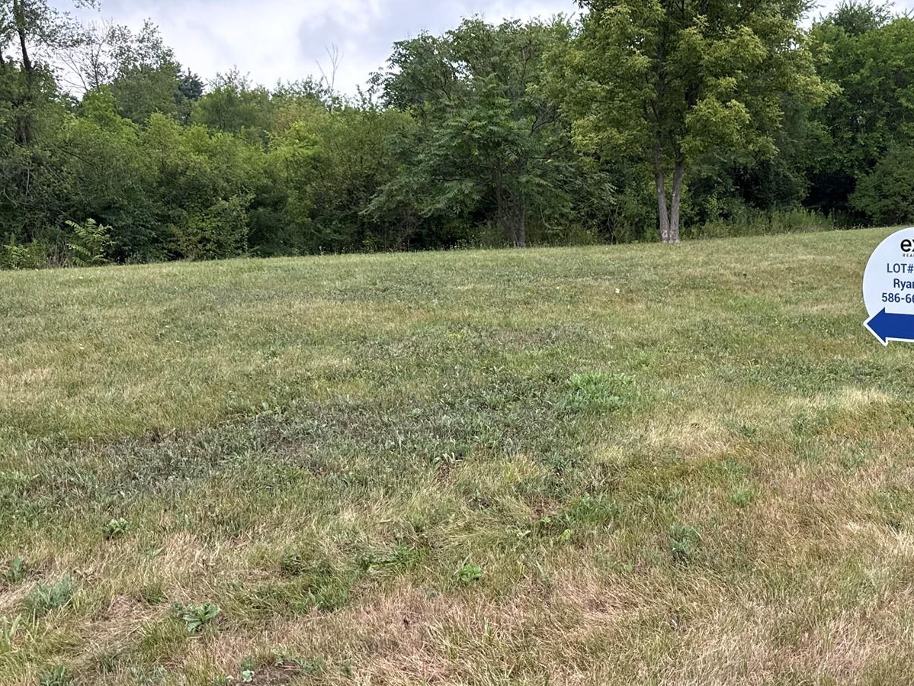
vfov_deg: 35.1
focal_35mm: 41
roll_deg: +0.2
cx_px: 639
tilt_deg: -7.2
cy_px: 358
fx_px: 1082
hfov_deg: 44.8
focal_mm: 6.76
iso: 100
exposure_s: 1/559
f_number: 1.78
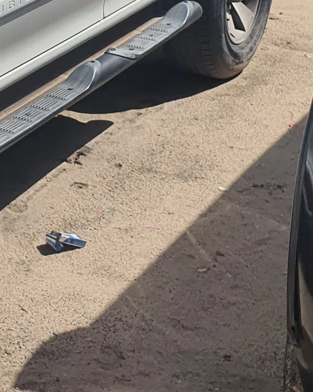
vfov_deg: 19.0
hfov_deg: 14.7
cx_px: -188
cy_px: -56
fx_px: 1112
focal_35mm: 96
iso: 50
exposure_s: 1/3920
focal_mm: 4.3
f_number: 2.4
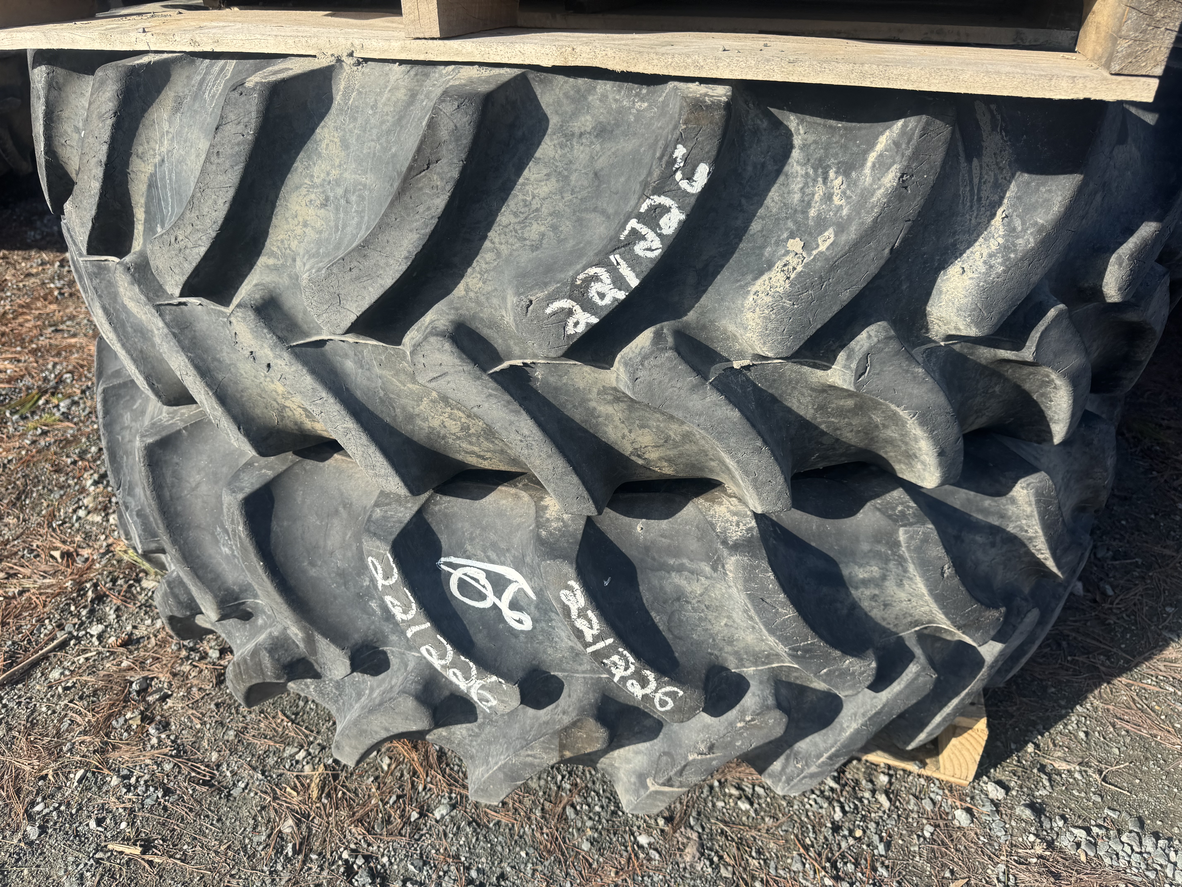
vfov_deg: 56.8
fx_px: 820
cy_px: 444
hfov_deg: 71.6
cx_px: 591
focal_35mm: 24
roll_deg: +0.2
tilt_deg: -28.3
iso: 80
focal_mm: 6.76
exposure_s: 1/1597
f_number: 1.78
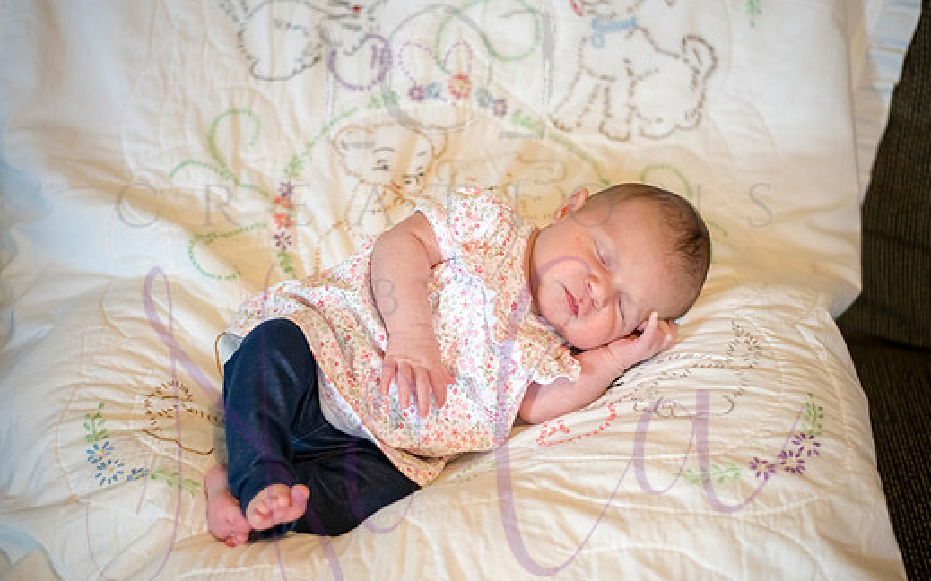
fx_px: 1446
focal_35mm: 57
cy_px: 293
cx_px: 445
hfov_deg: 35.7
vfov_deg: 22.7
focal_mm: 50
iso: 800
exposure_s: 1/100
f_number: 2.2
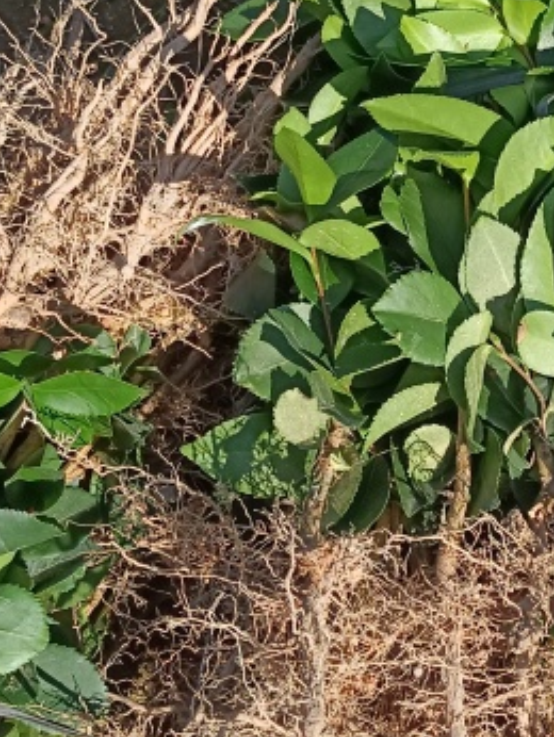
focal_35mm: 77
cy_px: 233
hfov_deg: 18.7
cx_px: 545
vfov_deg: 25.2
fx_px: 1641
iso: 100
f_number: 1.79
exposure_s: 1/437
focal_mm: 4.71
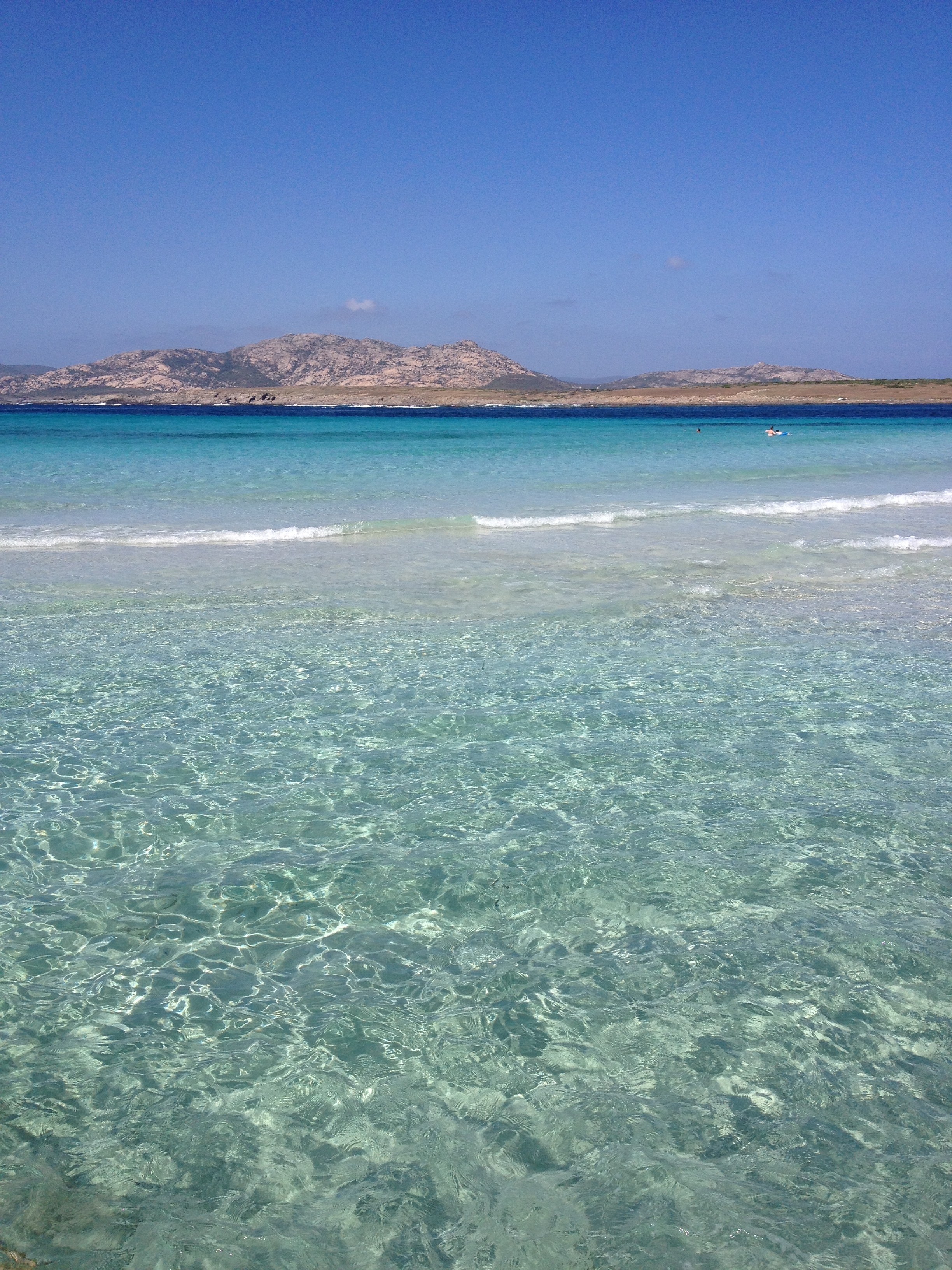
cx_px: 476
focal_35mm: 35
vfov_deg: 52.6
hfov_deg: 40.7
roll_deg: +1.5
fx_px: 1283
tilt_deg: -12.8
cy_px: 635
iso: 50
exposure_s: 1/2907
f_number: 2.4
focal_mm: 4.28
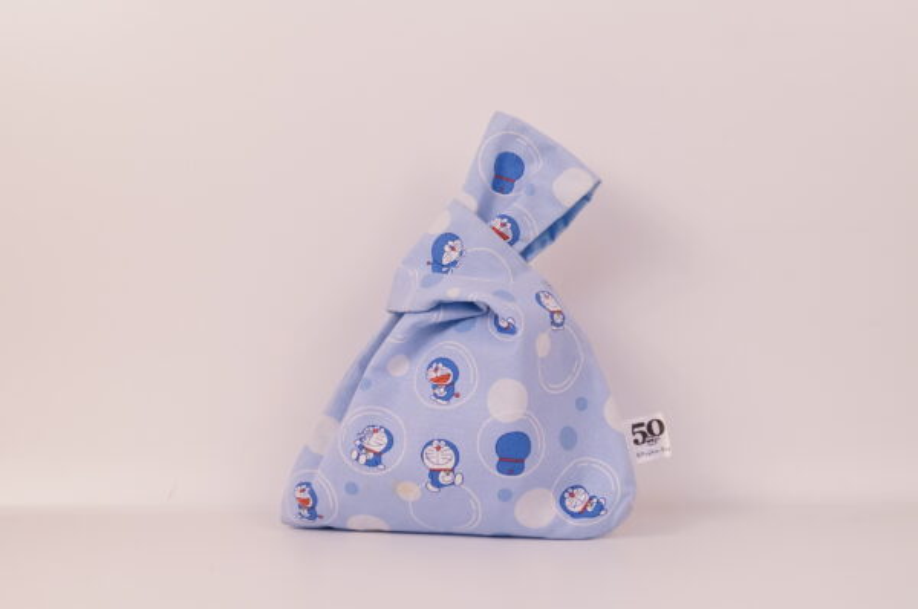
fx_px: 1146
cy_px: 304
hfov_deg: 43.7
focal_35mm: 45
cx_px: 459
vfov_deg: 29.8
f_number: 8
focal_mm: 30
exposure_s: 1/200
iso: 800
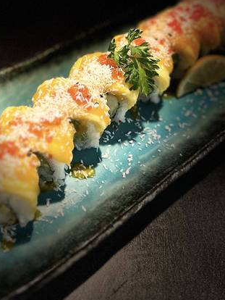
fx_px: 398
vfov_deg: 39.6
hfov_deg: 31.3
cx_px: 78
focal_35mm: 46
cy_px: 61
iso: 400
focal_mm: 5.1
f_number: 1.6
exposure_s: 1/40
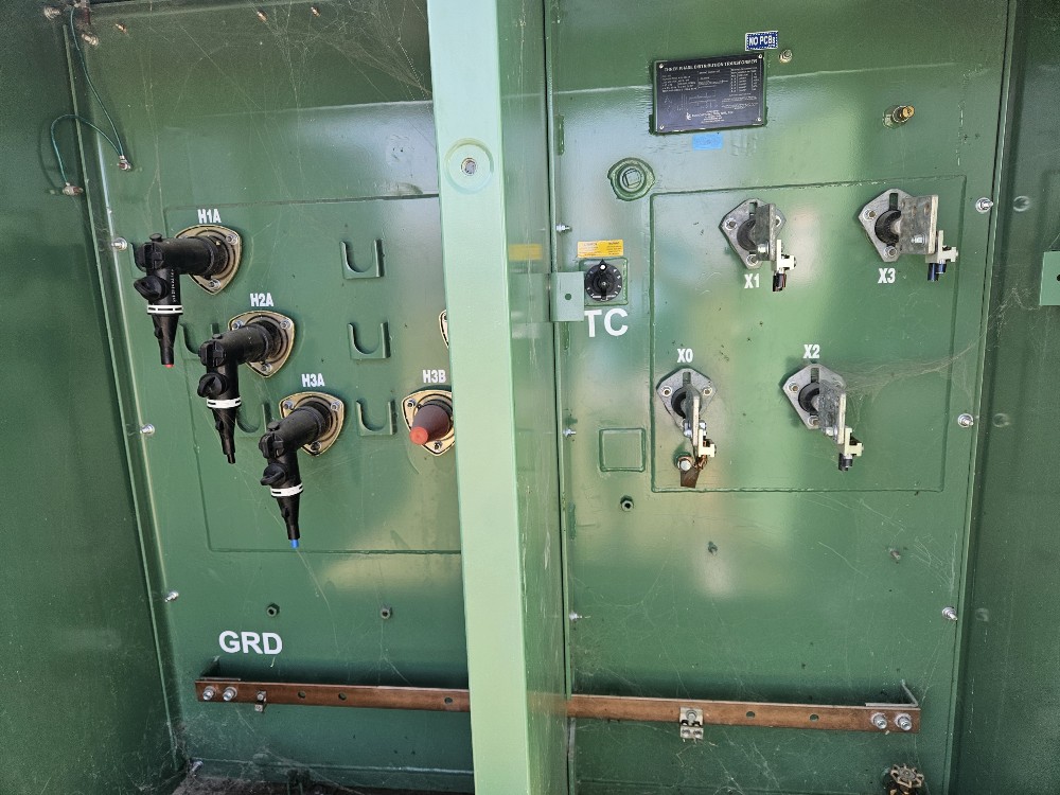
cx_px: 530
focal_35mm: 23
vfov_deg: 58.9
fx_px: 704
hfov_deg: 73.9
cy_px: 398
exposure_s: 1/207
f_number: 1.8
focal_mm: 5.4
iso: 40
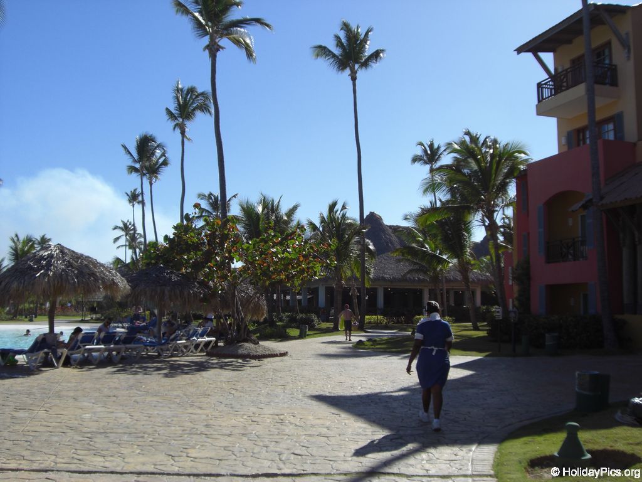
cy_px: 241
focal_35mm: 38
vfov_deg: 37.7
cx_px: 321
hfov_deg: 49.0
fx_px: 705
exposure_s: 1/160
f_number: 8
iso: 64
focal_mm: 6.2
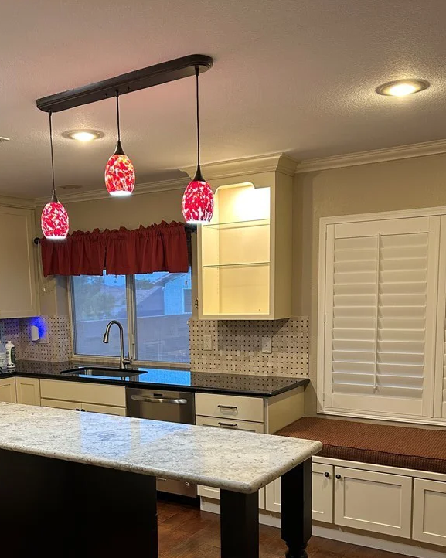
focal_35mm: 36
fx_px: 594
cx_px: 174
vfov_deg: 49.3
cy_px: 376
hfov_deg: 40.9
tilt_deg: -8.2
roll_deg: +1.4
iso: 200
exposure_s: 1/60
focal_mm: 5.7
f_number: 1.5
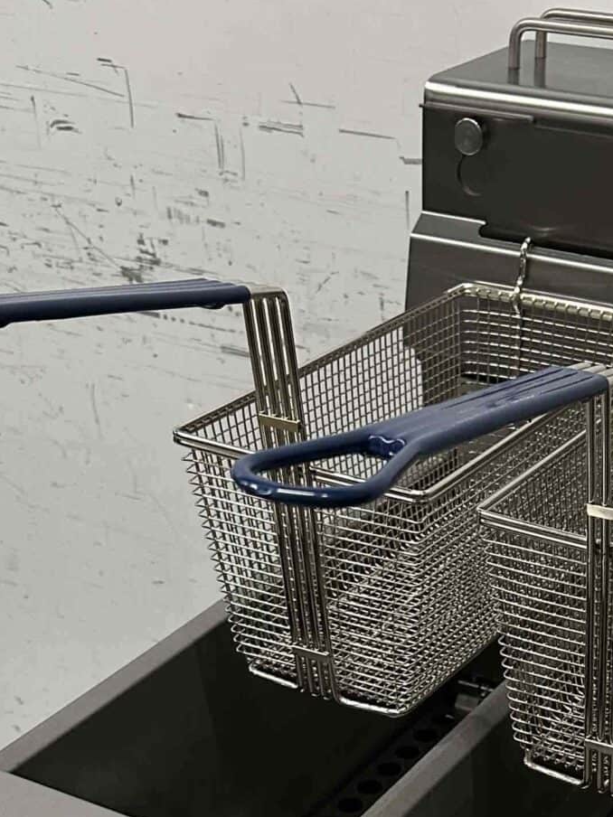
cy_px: 953
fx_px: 1606
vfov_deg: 25.9
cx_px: 404
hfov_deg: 21.5
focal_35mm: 68
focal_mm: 6.86
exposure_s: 1/50
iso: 250
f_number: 1.78
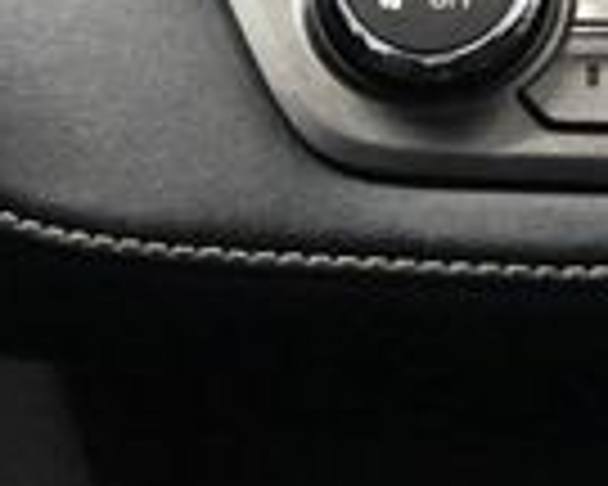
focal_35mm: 300
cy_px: -396
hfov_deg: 6.4
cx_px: 847
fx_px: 5402
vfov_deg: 5.1
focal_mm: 45
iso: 12800
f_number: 6
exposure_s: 1/40
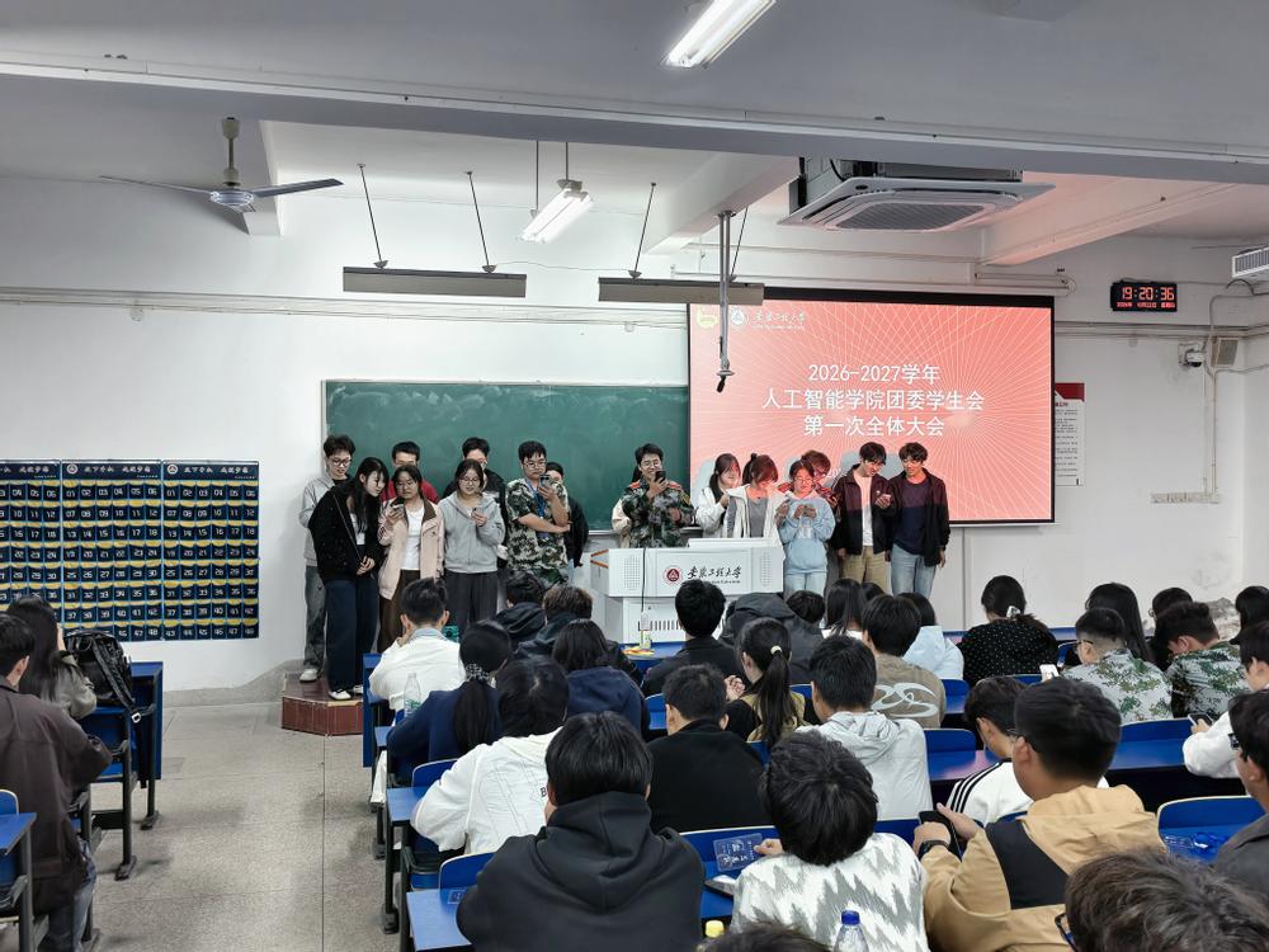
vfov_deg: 44.2
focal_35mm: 32
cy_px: 476
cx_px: 634
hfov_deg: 56.8
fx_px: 1173
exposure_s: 1/50
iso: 169
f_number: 1.88
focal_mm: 5.56
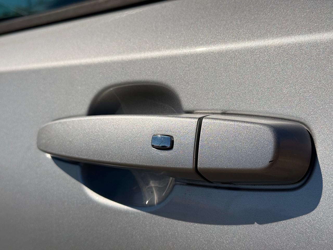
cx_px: 166
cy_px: 125
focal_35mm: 48
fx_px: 462
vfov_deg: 30.3
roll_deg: +1.1
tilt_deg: -8.8
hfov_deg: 39.7
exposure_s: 1/16129
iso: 50
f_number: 1.78
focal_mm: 6.76
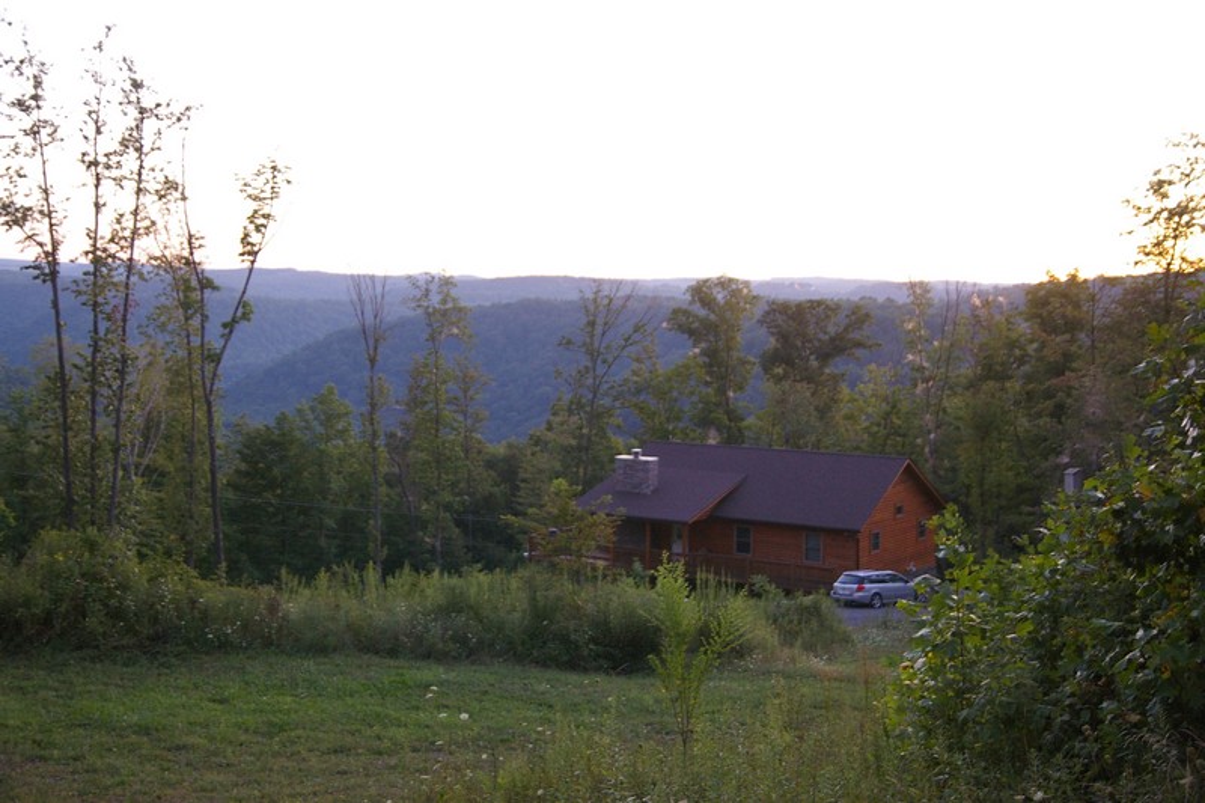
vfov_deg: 29.9
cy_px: 402
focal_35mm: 45
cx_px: 602
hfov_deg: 43.6
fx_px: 1506
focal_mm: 30
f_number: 2.8
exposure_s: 1/8
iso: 800
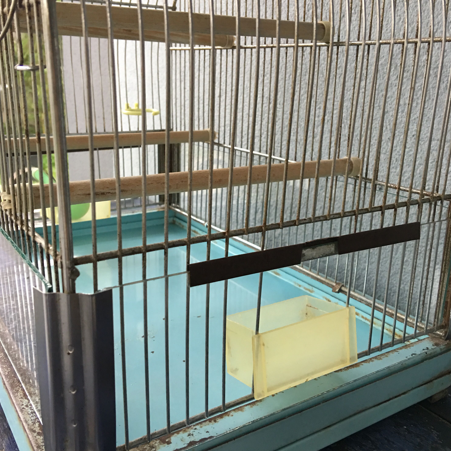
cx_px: 225
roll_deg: -2.5
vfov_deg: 47.2
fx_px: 516
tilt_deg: -15.1
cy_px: 234
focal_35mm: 35
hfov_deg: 47.2
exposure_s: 1/17
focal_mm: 4.15
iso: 80
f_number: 2.2
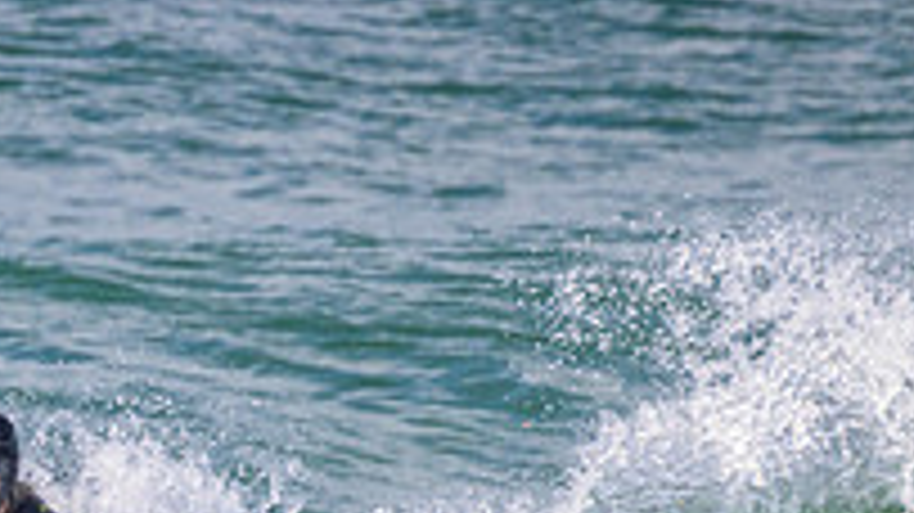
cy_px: 830
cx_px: -243
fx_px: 47192
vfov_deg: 0.6
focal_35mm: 1948
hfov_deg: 1.1
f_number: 11
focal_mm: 650
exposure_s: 1/2000
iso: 1600
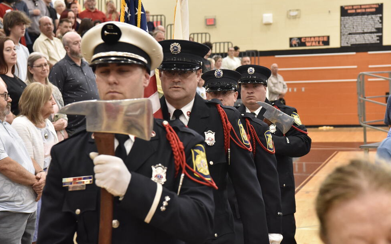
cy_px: 132
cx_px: 202
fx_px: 799
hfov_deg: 27.5
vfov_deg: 17.4
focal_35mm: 75
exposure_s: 1/125
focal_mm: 70
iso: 4000
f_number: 6.3
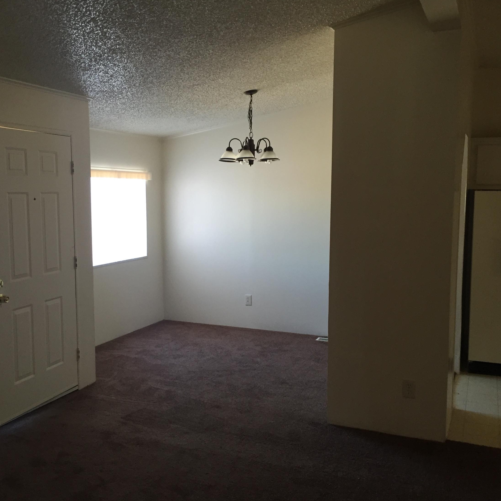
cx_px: 237
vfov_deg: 47.2
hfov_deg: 47.2
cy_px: 254
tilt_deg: -4.4
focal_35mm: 35
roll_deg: -0.8
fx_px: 573
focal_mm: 4.15
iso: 50
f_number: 2.2
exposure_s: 1/30
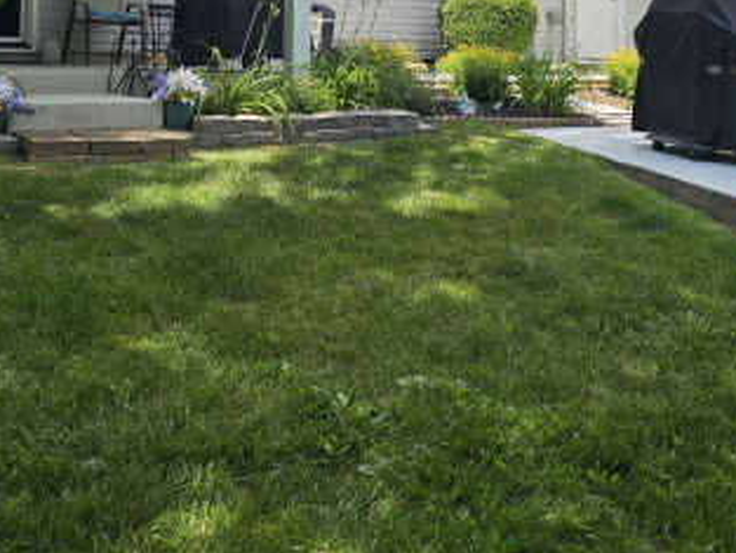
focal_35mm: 49
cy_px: 16
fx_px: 1042
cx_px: 387
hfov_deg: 38.9
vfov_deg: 28.1
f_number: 1.7
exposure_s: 1/519
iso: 10
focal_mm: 6.3
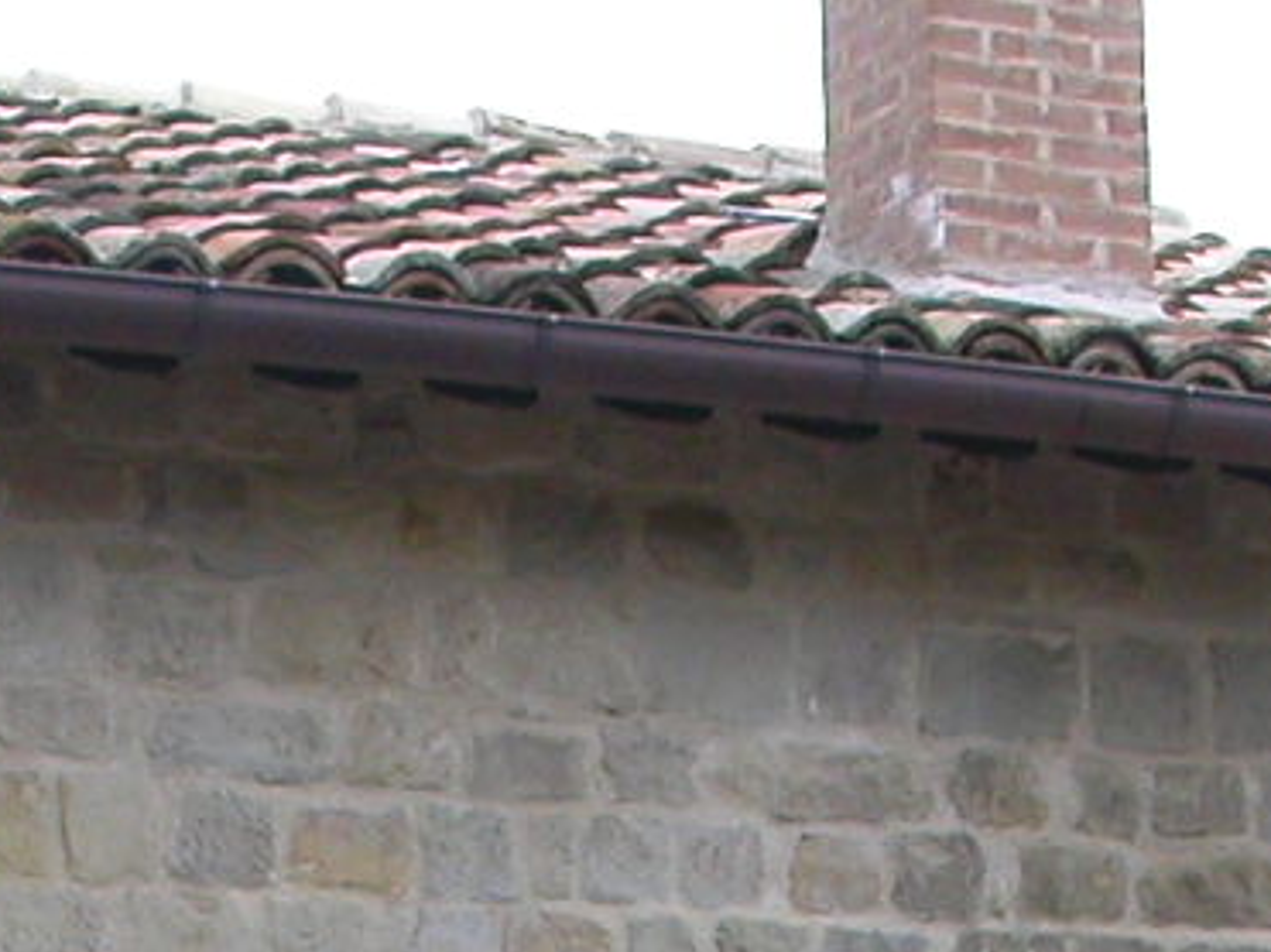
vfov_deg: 8.5
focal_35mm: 164
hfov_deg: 12.1
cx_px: 719
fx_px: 6020
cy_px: 2051
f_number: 4.7
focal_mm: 7.85
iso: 100
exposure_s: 1/122
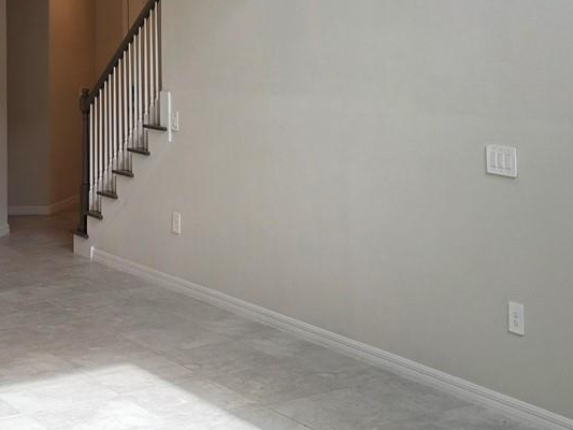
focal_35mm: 69
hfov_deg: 27.9
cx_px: 175
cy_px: -29
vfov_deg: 20.4
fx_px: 1142
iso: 25
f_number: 1.7
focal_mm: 6.3
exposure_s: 1/120
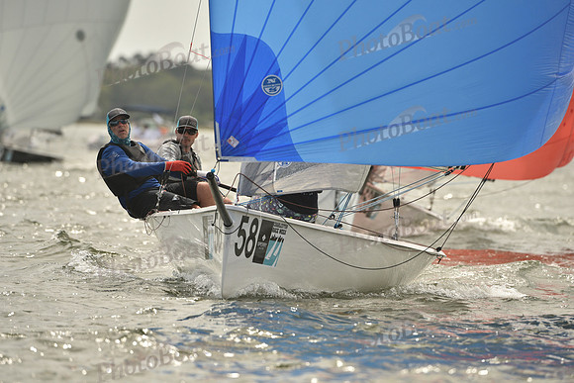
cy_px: 192
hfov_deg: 5.2
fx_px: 6379
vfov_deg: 3.4
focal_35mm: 400
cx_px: 287
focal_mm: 400
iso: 320
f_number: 6.3
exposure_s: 1/1600
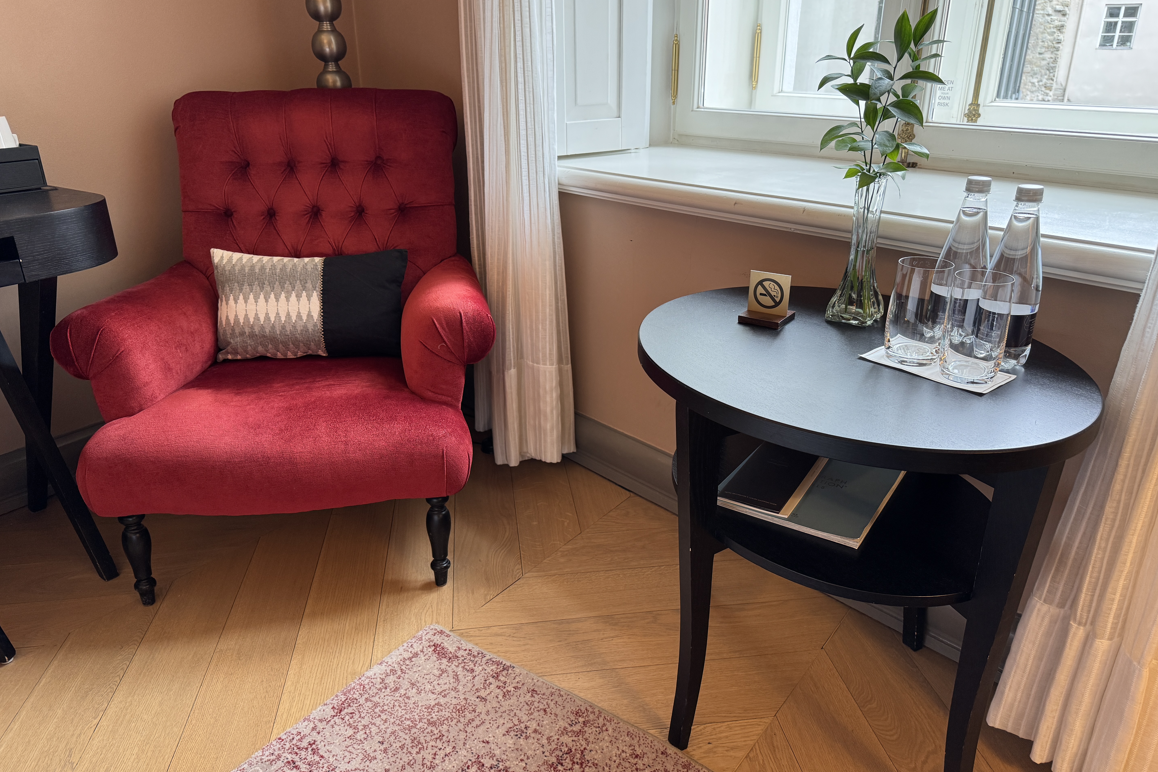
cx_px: 579
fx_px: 804
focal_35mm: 25
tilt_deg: -23.5
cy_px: 391
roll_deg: +0.8
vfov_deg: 51.3
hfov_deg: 71.5
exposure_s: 1/50
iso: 160
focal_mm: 6.76
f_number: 1.78
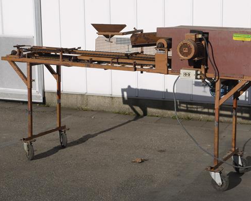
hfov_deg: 24.1
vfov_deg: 19.4
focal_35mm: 79
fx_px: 587
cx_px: 153
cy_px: 105
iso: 100
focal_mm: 31
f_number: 10
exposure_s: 1/400
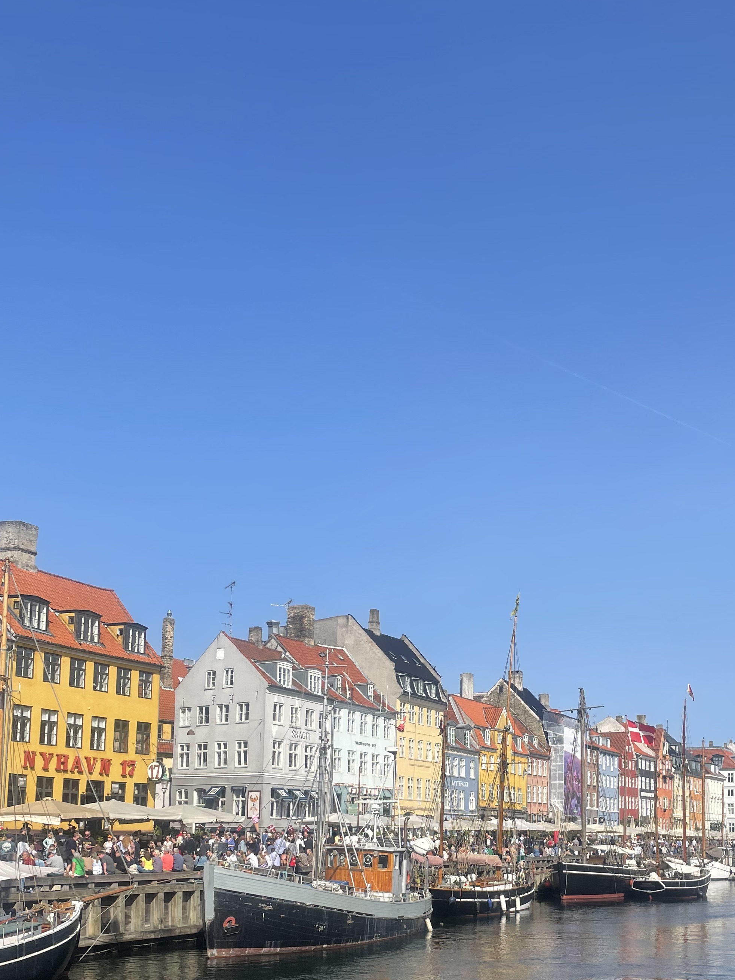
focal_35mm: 40
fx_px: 1132
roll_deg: -2.2
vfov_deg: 45.2
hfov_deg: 35.7
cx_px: 479
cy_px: 731
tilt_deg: +5.8
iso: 32
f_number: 1.6
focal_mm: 4.2
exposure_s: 1/4000
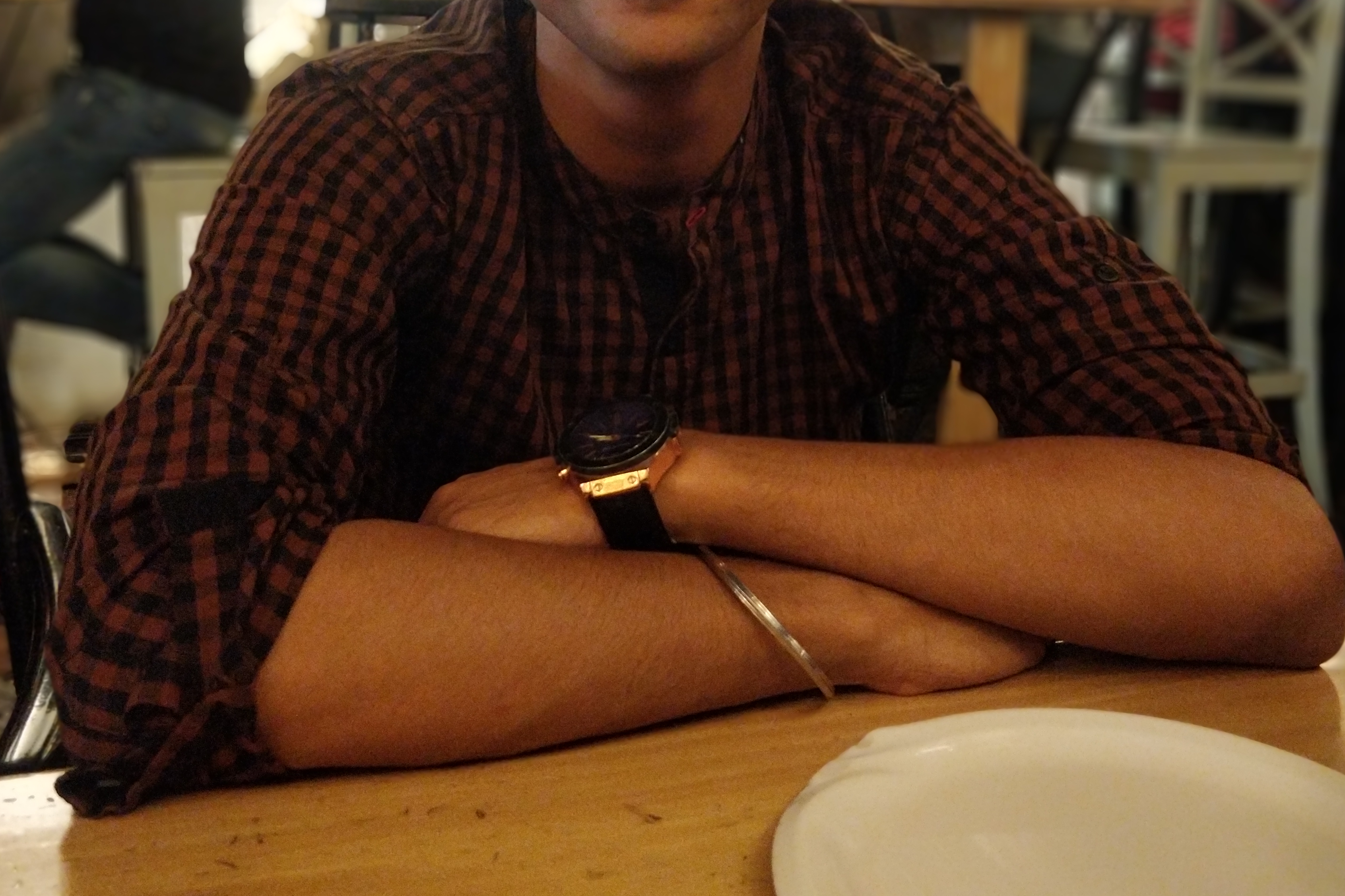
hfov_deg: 55.8
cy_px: 279
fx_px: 1270
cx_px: 665
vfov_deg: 38.3
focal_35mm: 34
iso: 1600
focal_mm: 4.1
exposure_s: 1/25
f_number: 1.7
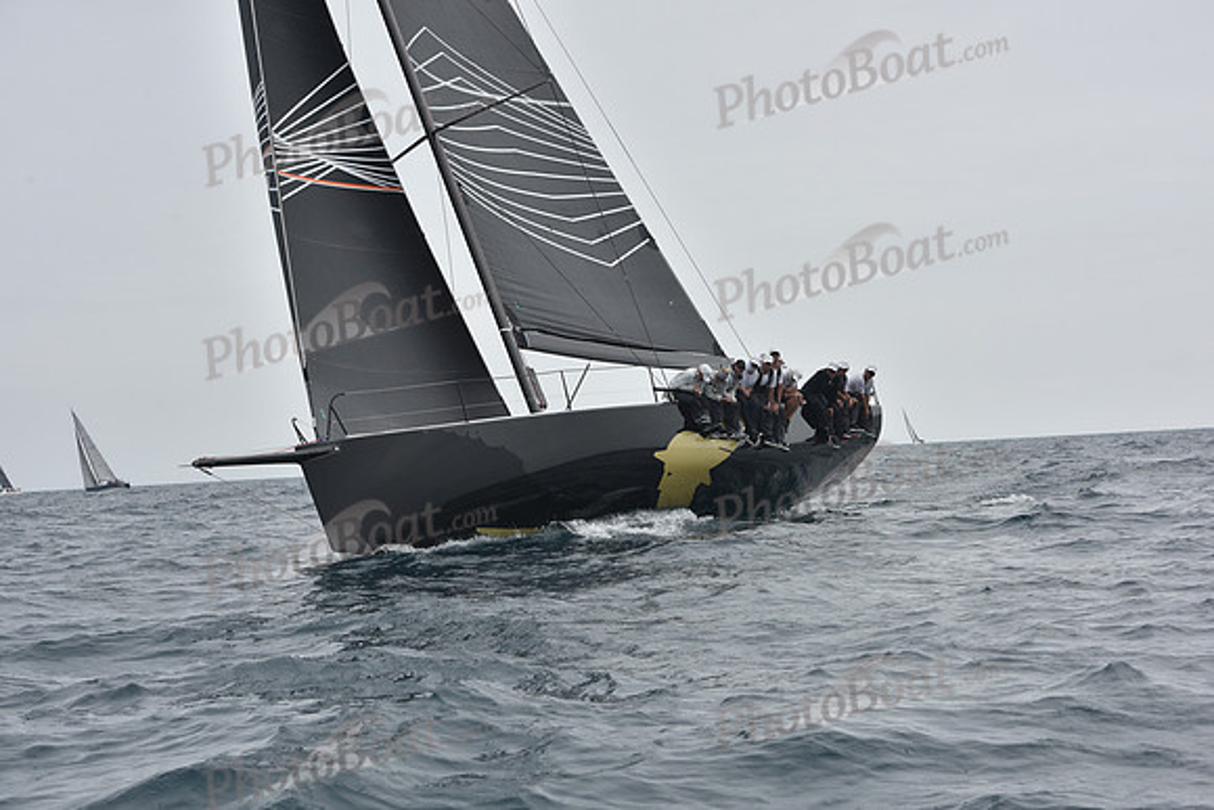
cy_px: 405
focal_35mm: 70
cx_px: 607
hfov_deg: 28.8
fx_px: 2361
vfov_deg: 19.5
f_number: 10
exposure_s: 1/800
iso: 250
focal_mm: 70
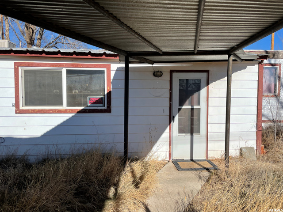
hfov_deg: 67.3
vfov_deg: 53.1
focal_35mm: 26
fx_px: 213
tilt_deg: -1.9
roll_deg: -0.3
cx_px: 142
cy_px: 106
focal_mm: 4.2
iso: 32
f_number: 1.6
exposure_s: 1/5556
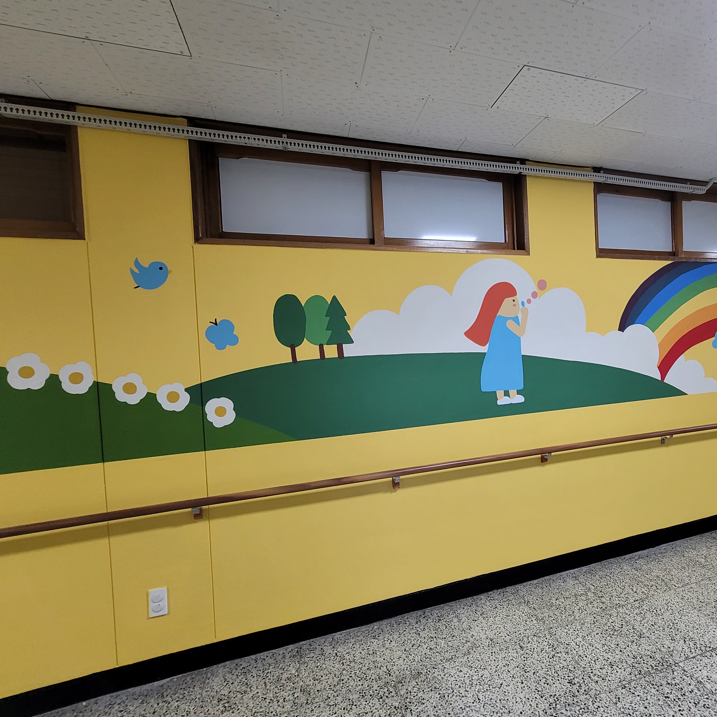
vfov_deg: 87.4
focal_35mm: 16
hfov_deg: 85.5
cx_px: 453
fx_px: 375
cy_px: 346
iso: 320
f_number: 2.2
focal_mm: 2.2
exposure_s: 1/30
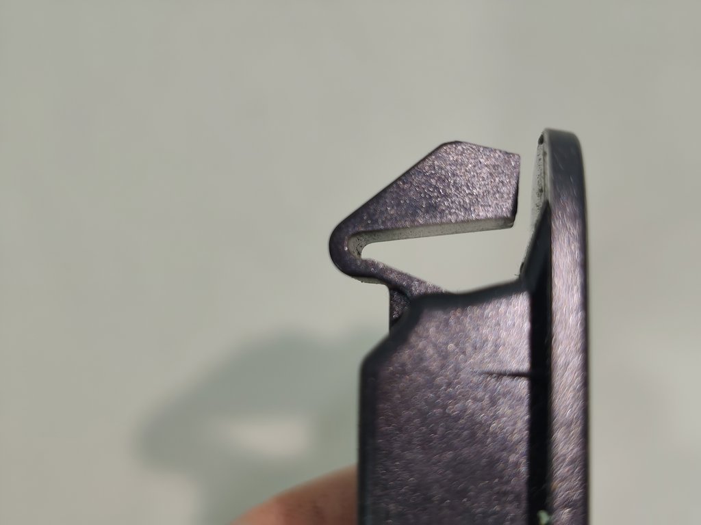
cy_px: 262
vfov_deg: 31.5
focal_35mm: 46
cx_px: 350
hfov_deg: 41.2
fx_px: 932
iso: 320
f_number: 1.7
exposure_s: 1/100
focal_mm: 6.07
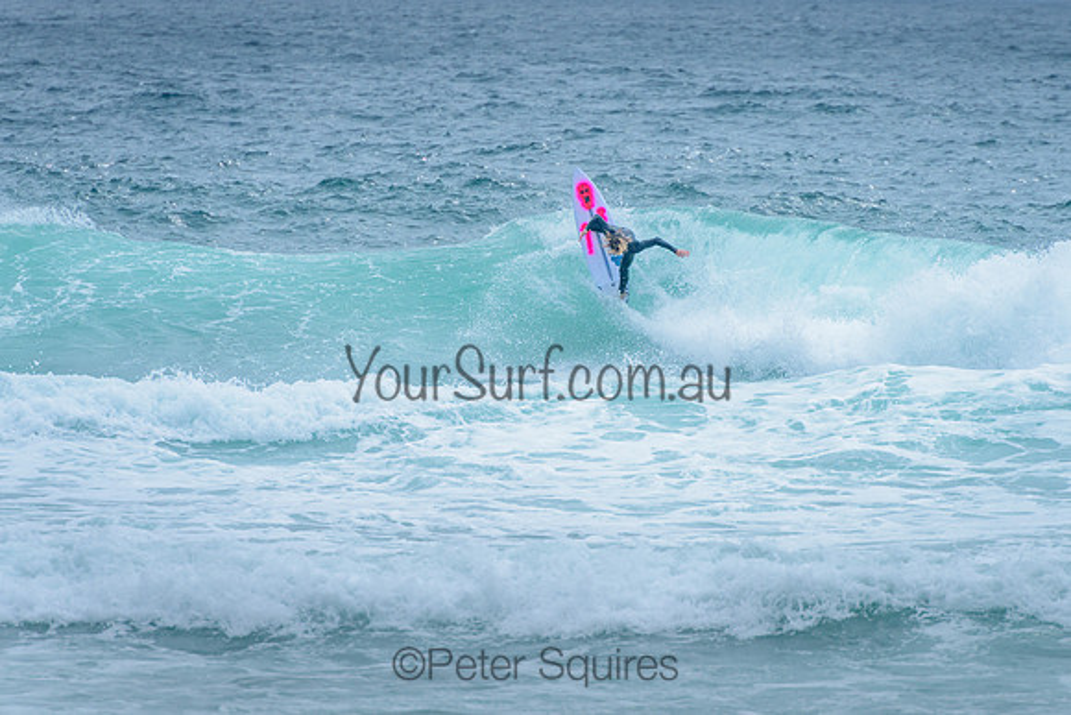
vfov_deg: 2.8
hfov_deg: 4.2
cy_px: 286
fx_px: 14585
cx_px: 607
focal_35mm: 490
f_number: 7.1
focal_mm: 400
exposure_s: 1/1600
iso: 500
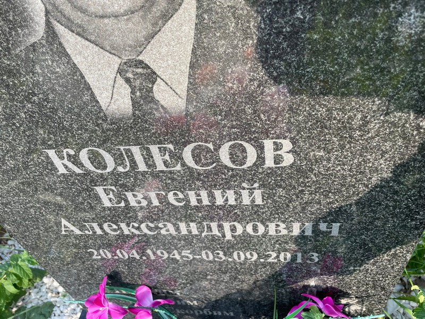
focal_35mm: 26
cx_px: 212
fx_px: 319
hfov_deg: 67.3
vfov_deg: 53.1
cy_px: 160
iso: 32
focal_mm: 4.2
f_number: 1.6
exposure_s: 1/703
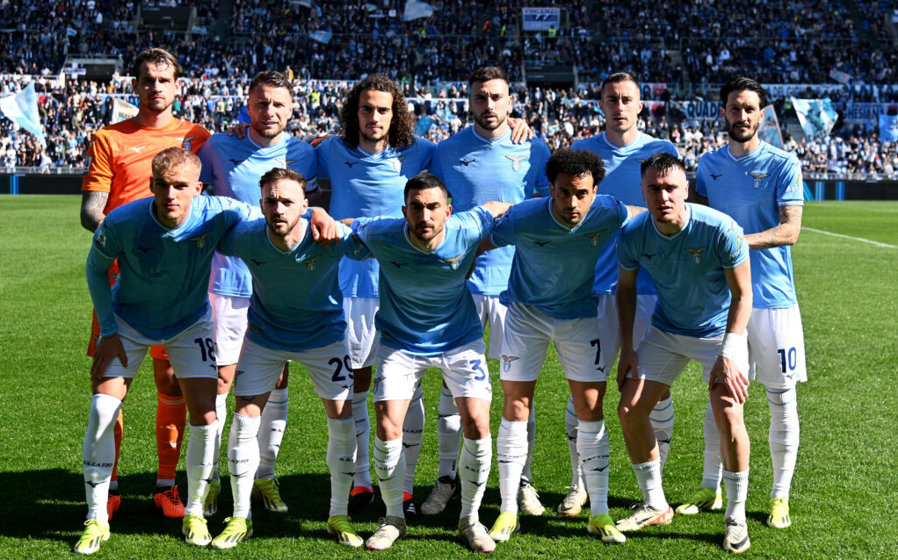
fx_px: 1199
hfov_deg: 41.1
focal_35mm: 49
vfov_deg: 26.3
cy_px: 287
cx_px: 449
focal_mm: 48
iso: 200
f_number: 4.5
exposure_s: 1/1000
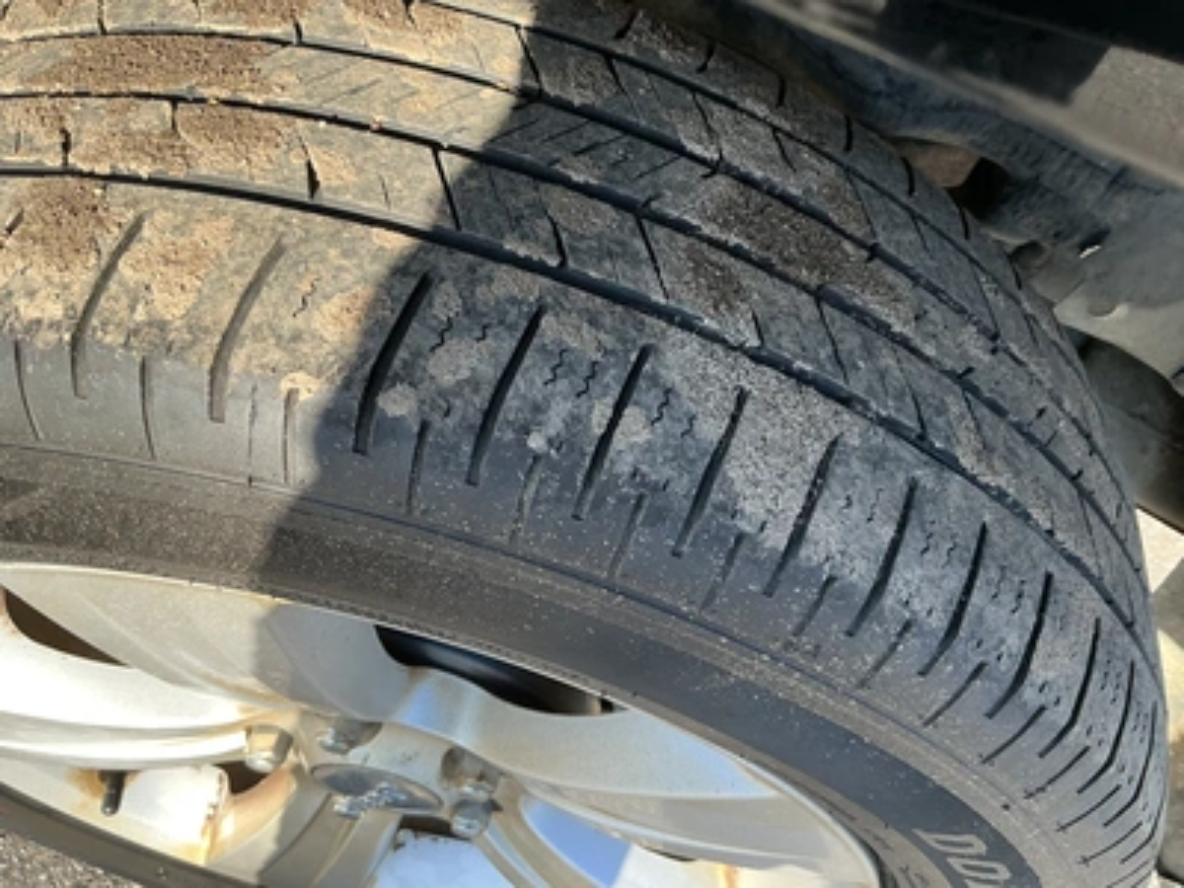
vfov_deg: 49.7
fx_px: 958
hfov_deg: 63.4
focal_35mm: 28
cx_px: 592
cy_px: 444
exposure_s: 1/227
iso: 25
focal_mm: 3
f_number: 1.8
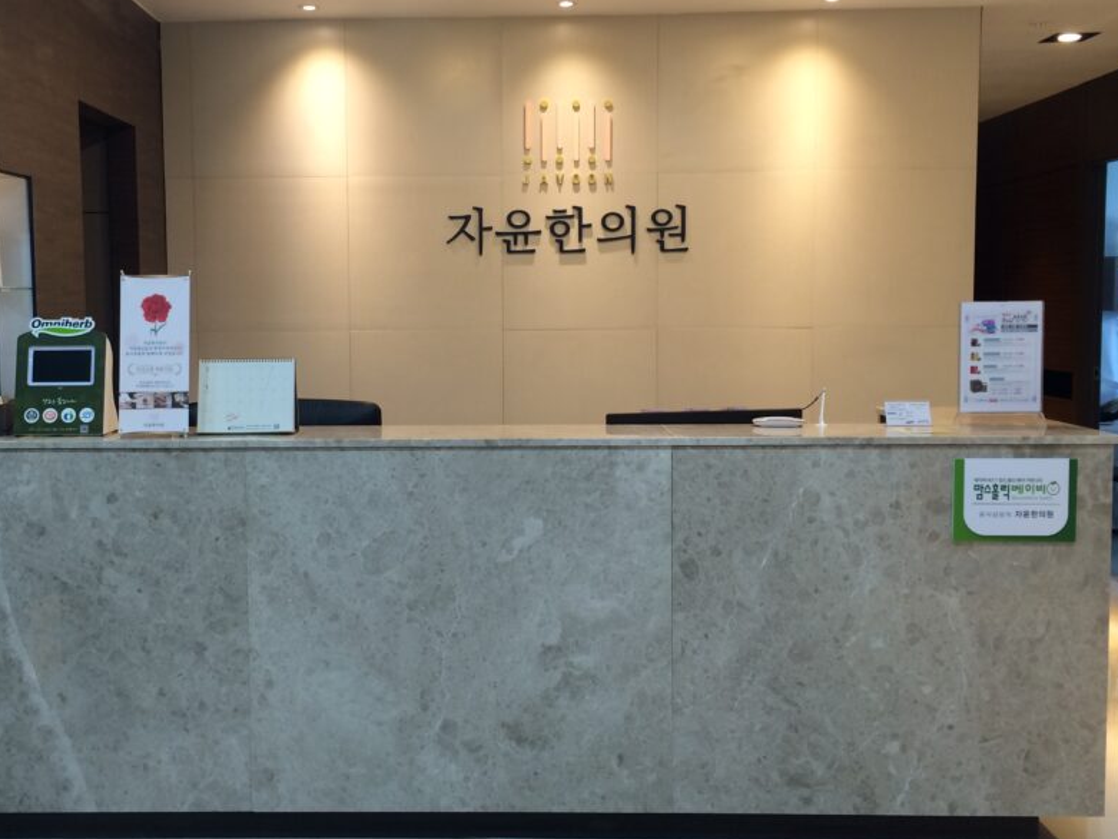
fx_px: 1227
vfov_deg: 37.7
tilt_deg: -5.4
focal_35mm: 38
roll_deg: +2.2
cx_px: 475
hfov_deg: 48.8
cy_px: 389
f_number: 2.2
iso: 50
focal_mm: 4.15
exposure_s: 1/30
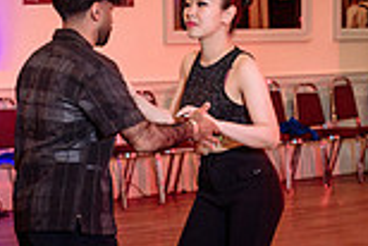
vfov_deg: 9.2
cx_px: 172
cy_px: 223
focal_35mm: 149
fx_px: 1525
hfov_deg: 13.8
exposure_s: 1/200
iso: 640
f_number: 4
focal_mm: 29
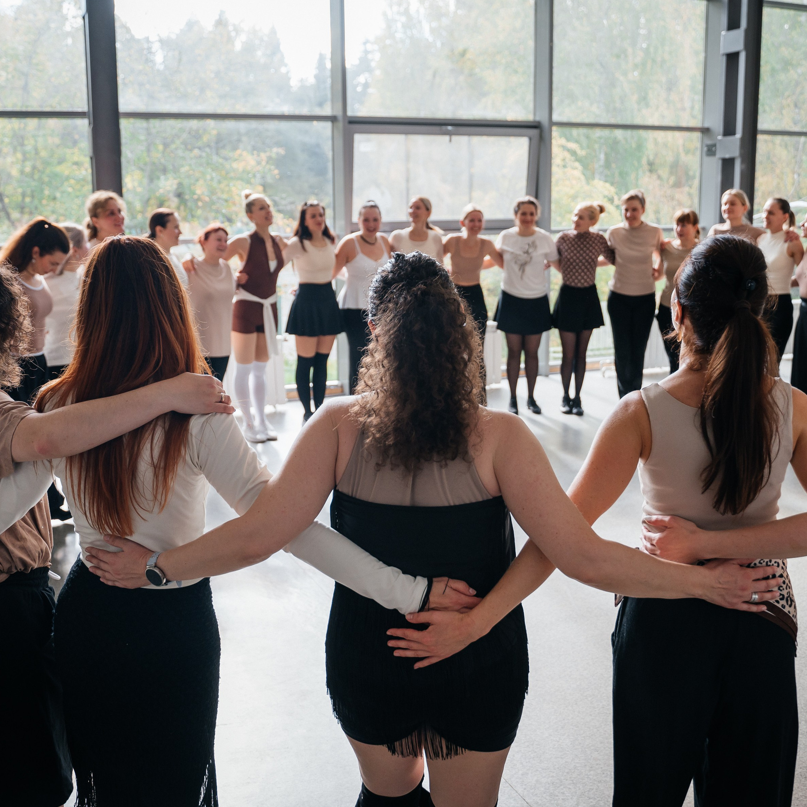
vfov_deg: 46.0
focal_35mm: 36
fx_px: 950
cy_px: 404
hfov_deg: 46.0
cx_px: 401
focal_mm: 28
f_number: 3.2
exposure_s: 1/250
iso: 400
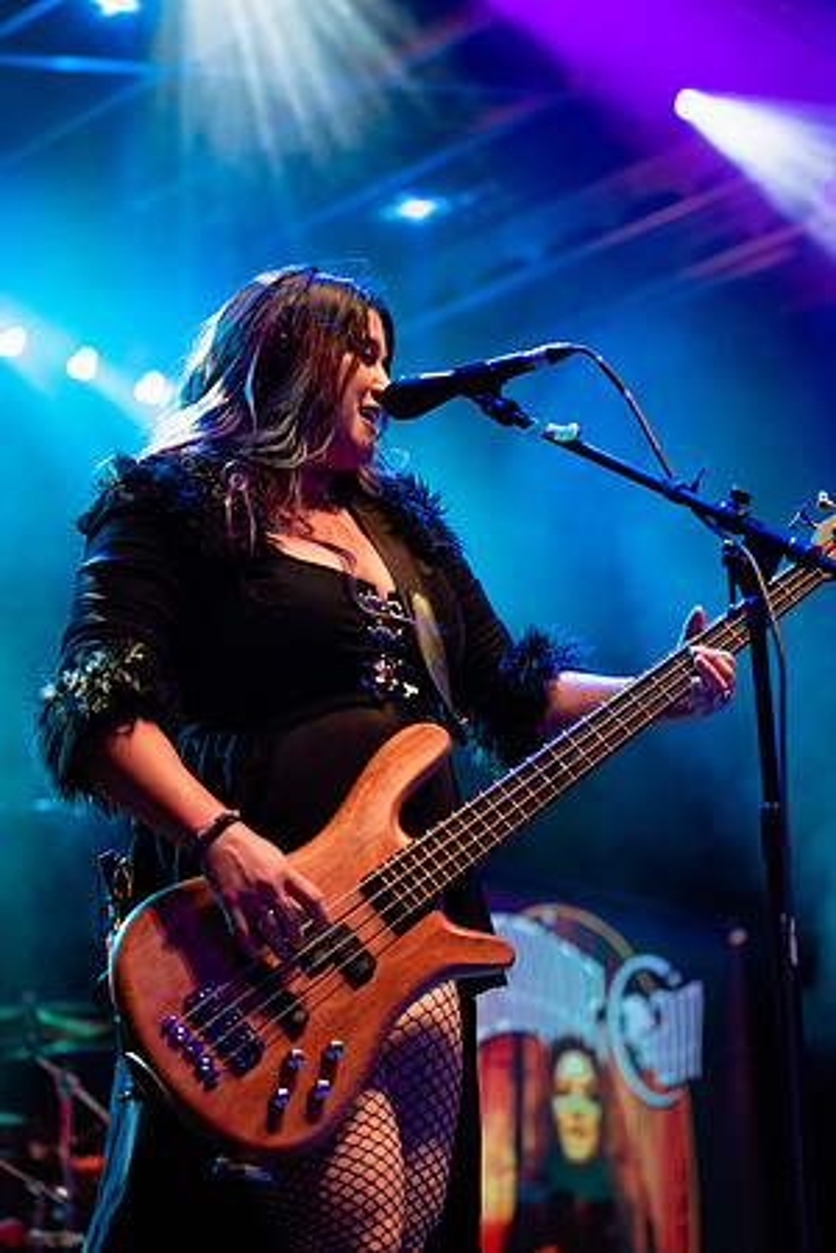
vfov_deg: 27.0
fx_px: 2612
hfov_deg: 18.2
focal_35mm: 75
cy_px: 626
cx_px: 418
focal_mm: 75
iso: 2000
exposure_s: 1/400
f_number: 2.8
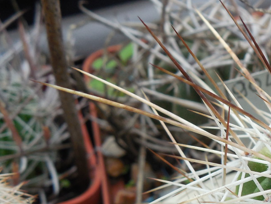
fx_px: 603
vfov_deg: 18.8
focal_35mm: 77
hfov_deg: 23.6
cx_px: 308
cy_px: 183
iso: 125
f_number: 3.6
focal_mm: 5.6
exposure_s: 1/100
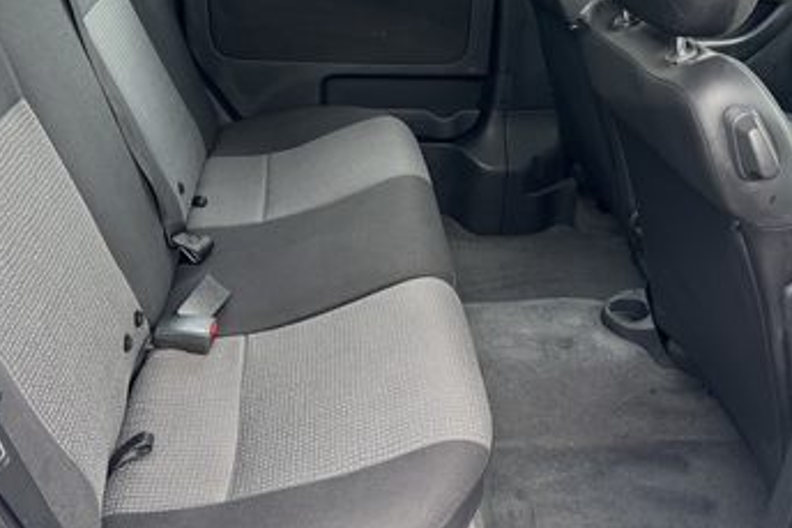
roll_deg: -1.4
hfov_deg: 51.9
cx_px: 424
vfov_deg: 35.2
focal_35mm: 37
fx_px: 814
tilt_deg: -23.5
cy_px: 139
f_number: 1.78
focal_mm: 6.76
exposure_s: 1/60
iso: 250
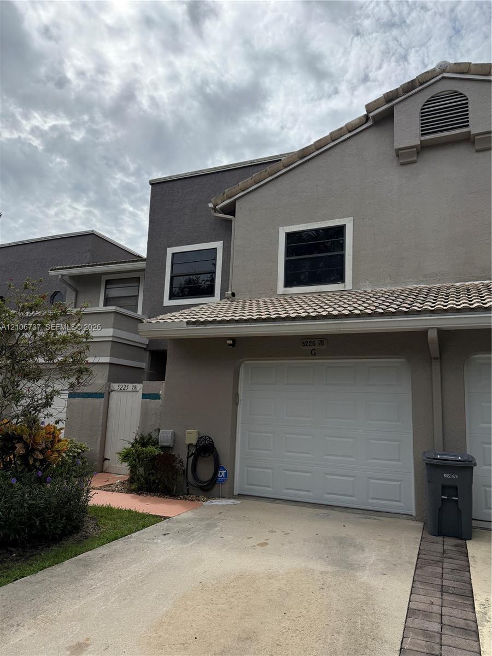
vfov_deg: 71.6
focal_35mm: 24
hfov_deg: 56.8
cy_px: 328
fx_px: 455
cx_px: 246
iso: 125
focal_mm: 6.76
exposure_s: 1/11905
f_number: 1.78
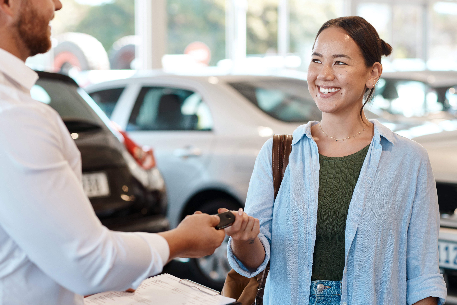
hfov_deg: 23.9
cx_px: 228
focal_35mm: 85
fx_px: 1079
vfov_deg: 16.1
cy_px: 152
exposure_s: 1/320
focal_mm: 85
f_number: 2.8
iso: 400
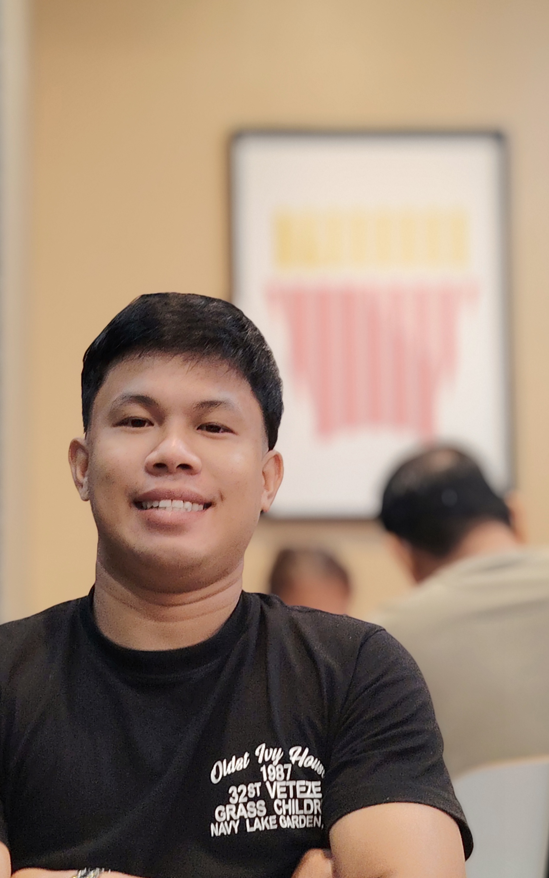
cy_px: 462
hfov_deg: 17.3
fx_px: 1796
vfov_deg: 27.5
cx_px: 160
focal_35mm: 75
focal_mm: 5.25
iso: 628
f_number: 4
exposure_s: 1/25
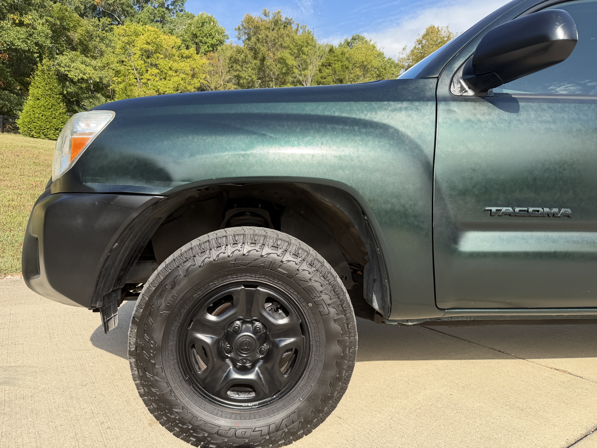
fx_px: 414
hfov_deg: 71.6
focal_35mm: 24
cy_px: 224
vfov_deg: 56.8
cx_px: 298
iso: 80
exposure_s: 1/1901
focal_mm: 6.76
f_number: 1.78
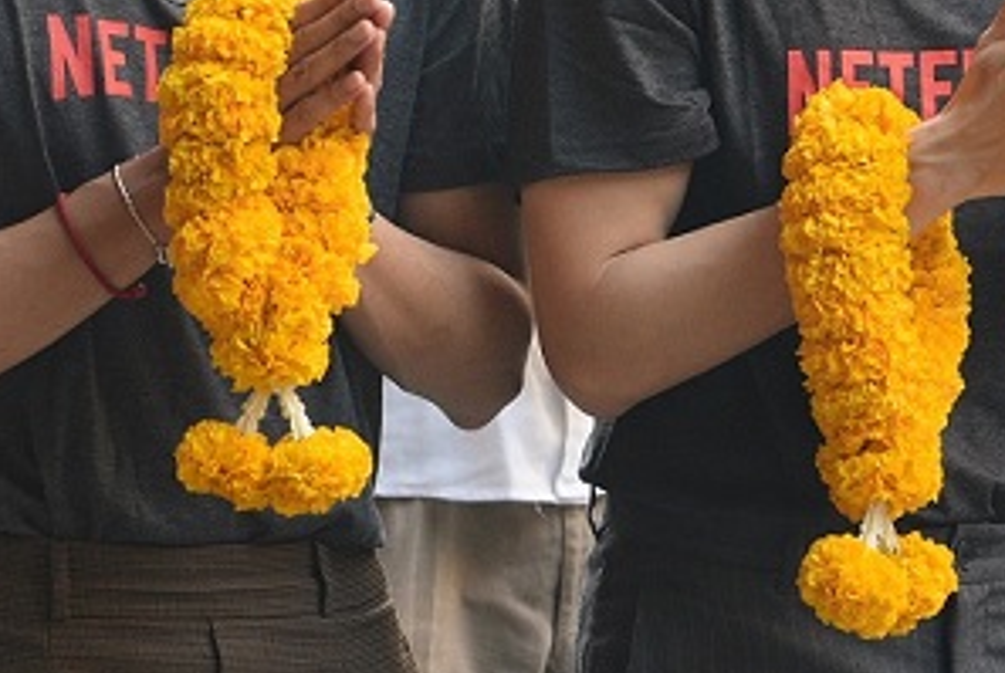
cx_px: 168
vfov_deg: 3.4
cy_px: -14
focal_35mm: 408
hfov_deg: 5.0
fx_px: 11407
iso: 1600
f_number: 5
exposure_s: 1/400
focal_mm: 150
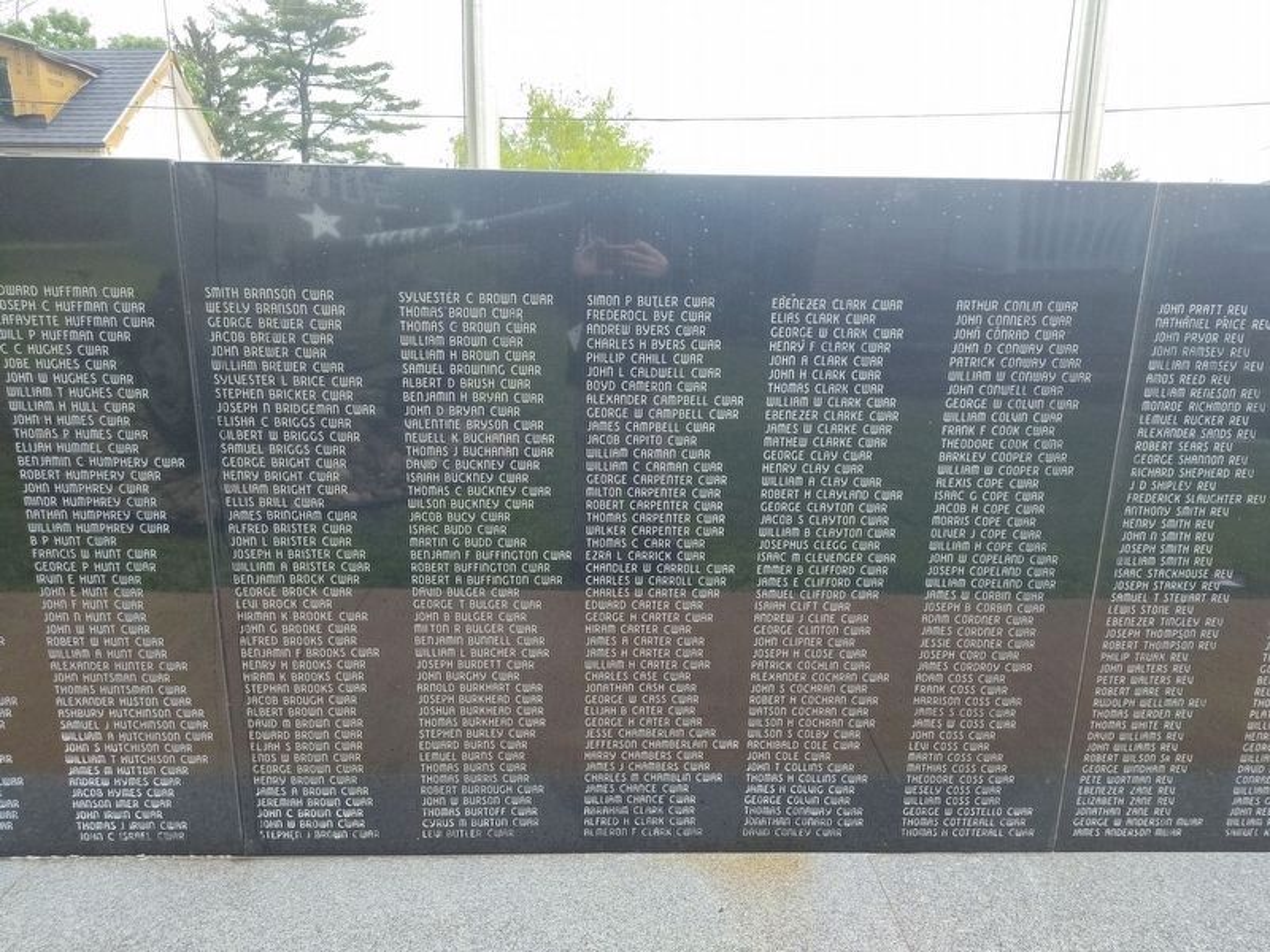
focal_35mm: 23
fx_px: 844
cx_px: 635
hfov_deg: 73.9
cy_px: 476
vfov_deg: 58.9
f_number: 1.8
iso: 100
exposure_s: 1/243
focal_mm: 5.56
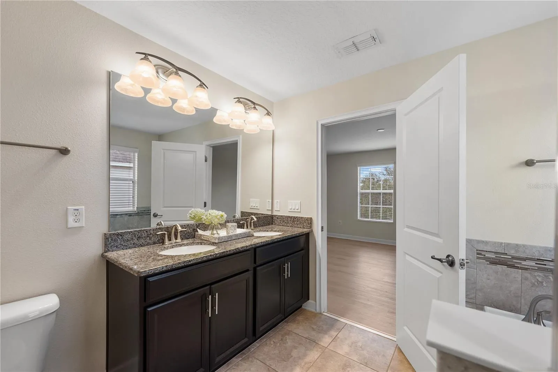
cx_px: 279
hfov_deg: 104.3
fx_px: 217
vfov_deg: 81.2
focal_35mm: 14
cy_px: 186
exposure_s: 1/10
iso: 250
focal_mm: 14
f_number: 5.6
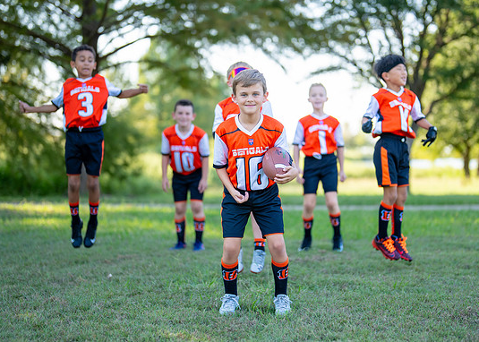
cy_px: 158
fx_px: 925
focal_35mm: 68
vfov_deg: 20.9
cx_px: 252
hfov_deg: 29.0
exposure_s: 1/1250
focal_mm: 50
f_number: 1.2
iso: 100
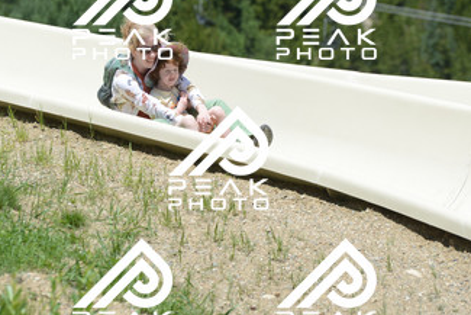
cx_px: 225
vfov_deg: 5.7
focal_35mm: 240
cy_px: 149
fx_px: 3141
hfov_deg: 8.6
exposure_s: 1/1250
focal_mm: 195
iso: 400
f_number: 6.3
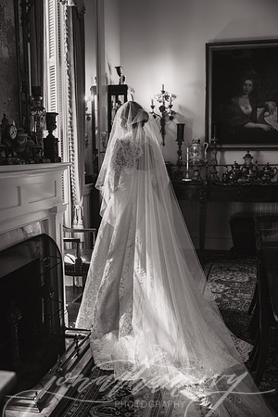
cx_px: 139
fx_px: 463
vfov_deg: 48.5
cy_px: 208
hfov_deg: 33.4
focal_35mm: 40
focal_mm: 40
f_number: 2.8
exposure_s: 1/160
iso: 500
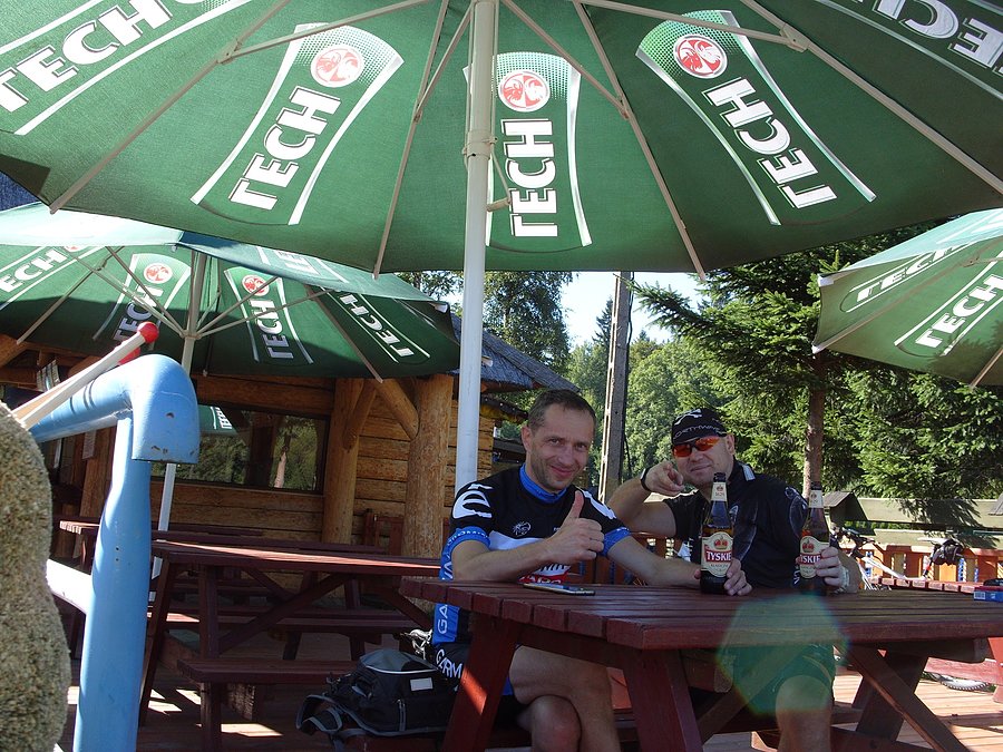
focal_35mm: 35
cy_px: 376
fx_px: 1014
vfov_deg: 40.7
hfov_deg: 52.6
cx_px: 502
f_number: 4.4
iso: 80
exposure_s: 1/180
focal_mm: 7.8
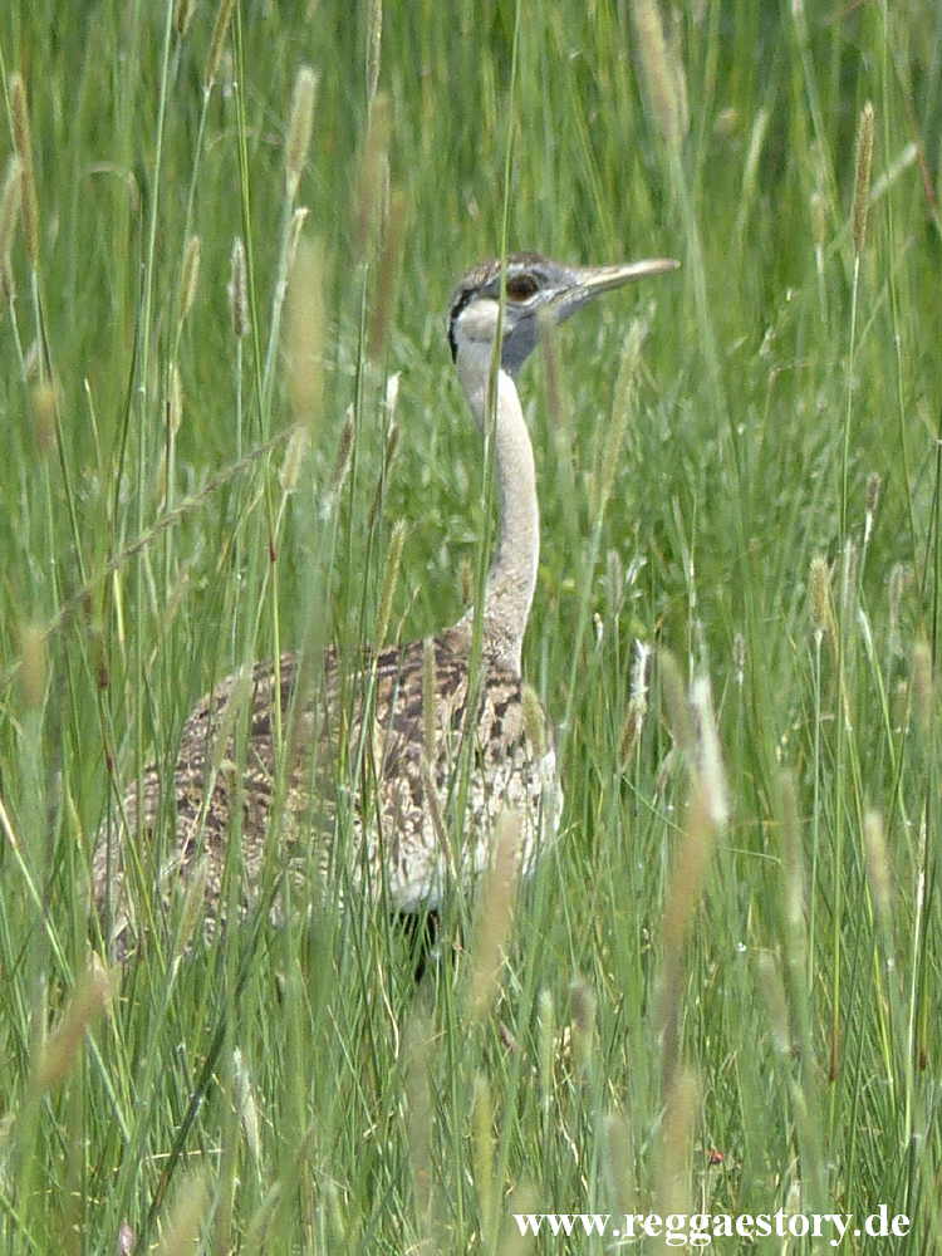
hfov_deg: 2.5
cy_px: 628
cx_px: 471
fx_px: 21770
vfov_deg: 3.3
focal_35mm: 600
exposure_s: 1/640
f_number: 4
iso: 100
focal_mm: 108
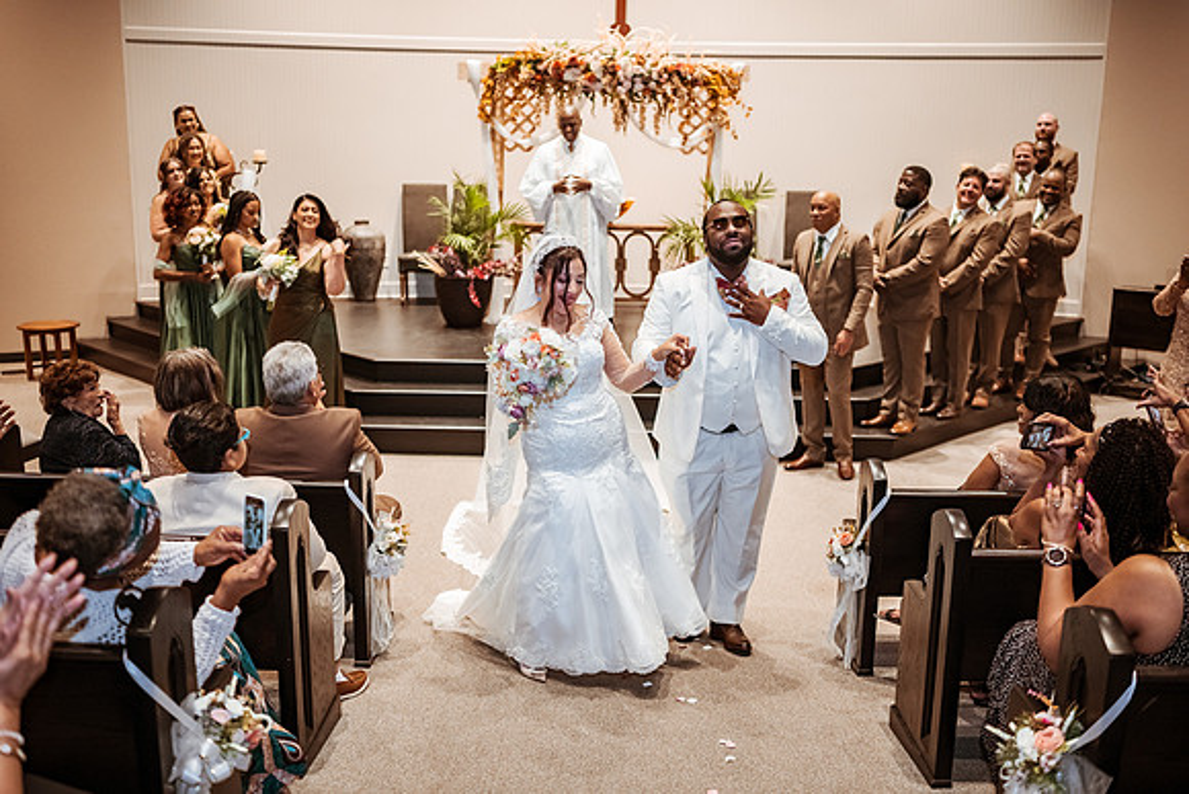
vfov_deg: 37.9
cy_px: 397
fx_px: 1156
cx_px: 594
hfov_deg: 54.4
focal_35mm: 35
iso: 1000
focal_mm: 35
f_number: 1.8
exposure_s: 1/500
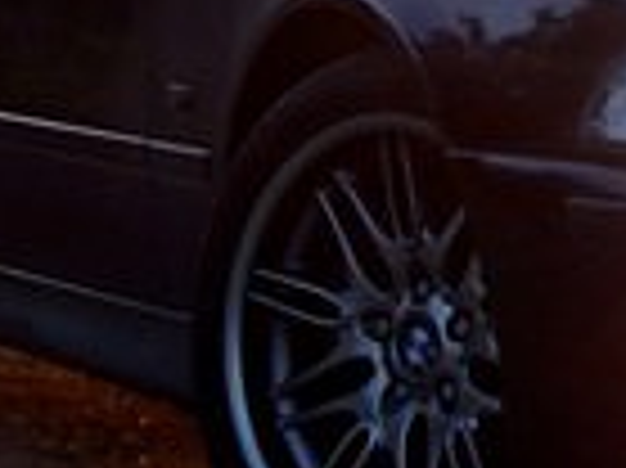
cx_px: 788
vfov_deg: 6.4
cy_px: -126
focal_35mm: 231
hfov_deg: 8.5
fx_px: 4174
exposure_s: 1/60
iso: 80
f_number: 3.4
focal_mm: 8.6
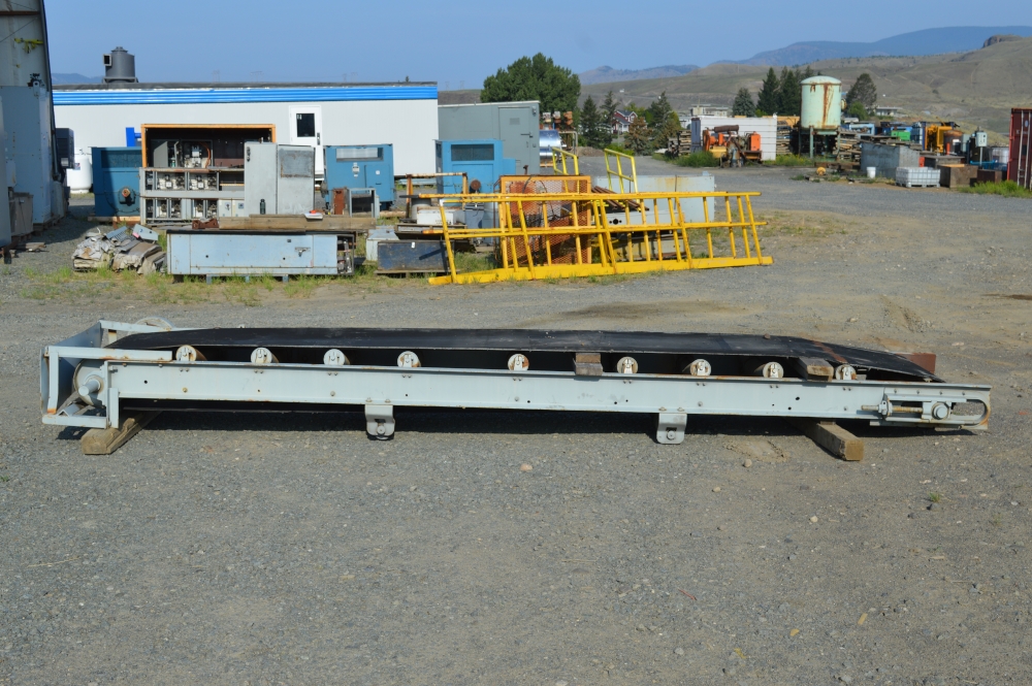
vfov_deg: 28.9
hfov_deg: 42.4
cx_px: 516
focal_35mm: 46
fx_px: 1332
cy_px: 343
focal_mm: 31
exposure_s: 1/320
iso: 100
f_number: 9
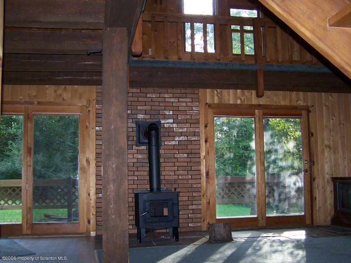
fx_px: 385
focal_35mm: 38
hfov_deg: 49.0
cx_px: 176
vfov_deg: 37.7
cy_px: 132
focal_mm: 6.3
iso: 140
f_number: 2.8
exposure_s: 1/60
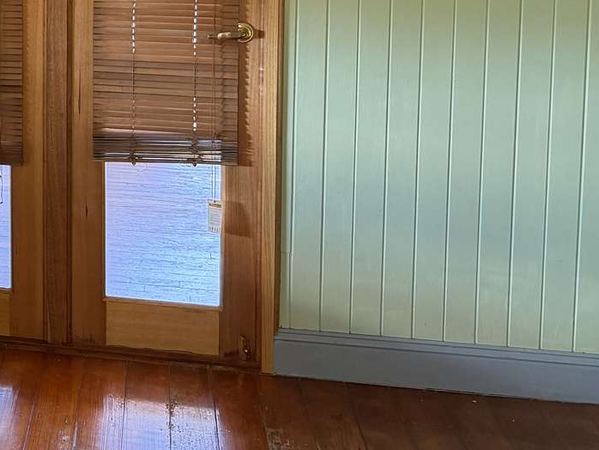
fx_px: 1142
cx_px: -152
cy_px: -31
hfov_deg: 25.7
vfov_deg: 21.3
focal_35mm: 66
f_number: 1.78
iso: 250
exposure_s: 1/50
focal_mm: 6.76
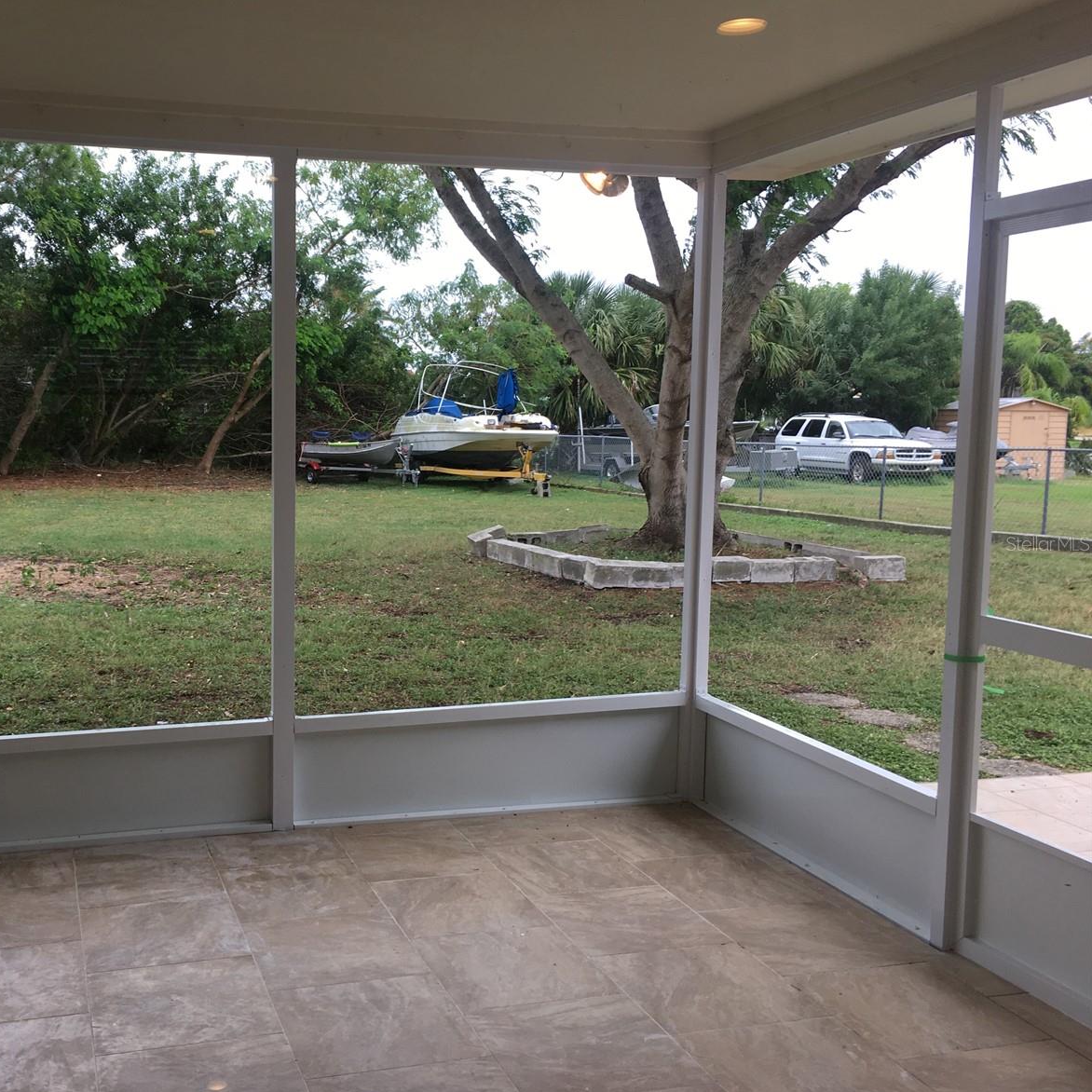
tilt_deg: -6.2
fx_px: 1249
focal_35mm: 35
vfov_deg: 47.2
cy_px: 543
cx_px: 348
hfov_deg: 46.3
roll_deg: -0.4
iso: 25
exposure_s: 1/148
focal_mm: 4.15
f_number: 2.2
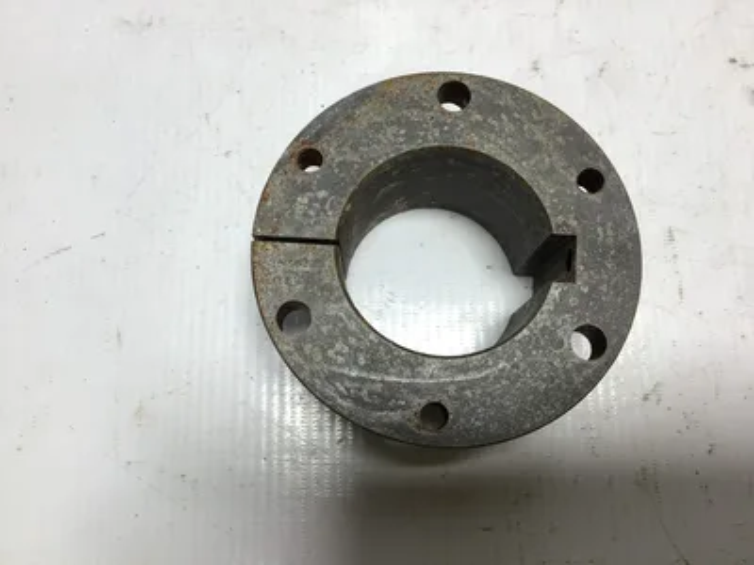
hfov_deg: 58.4
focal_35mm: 31
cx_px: 377
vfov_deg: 45.4
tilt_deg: -78.1
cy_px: 282
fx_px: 675
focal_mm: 3.3
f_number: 2.4
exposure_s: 1/120
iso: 25
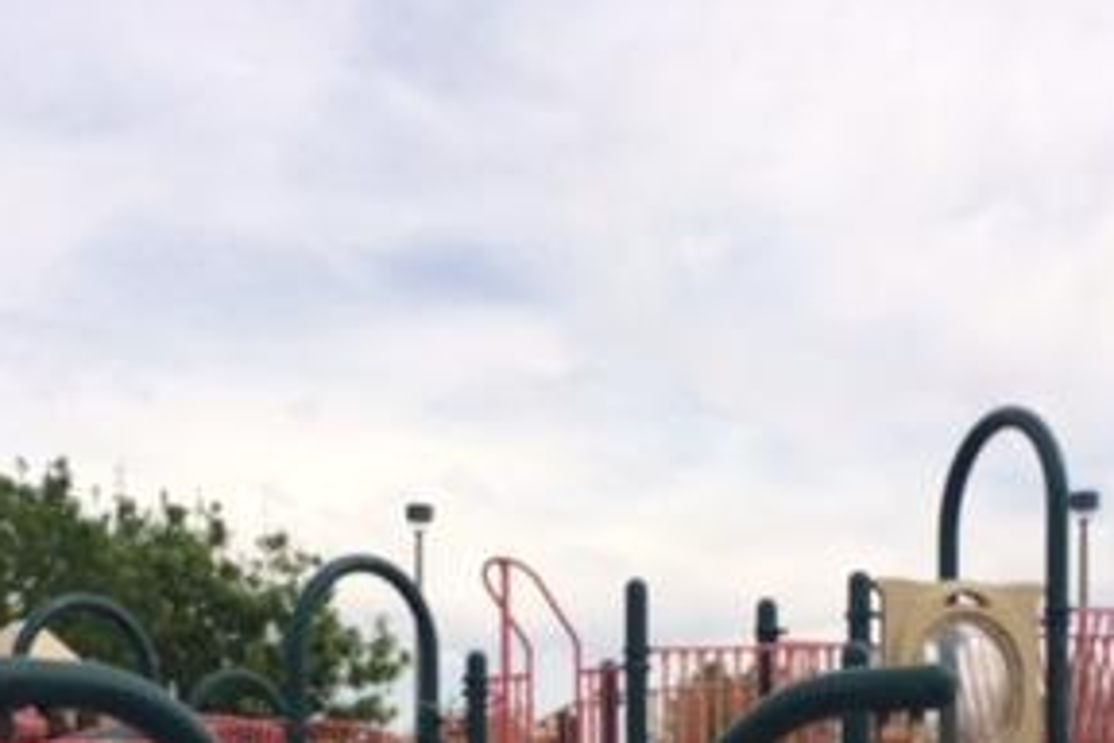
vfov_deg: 19.3
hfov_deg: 30.1
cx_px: 545
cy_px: 855
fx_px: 2073
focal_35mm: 67
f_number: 2.2
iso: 32
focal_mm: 4.15
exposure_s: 1/2564
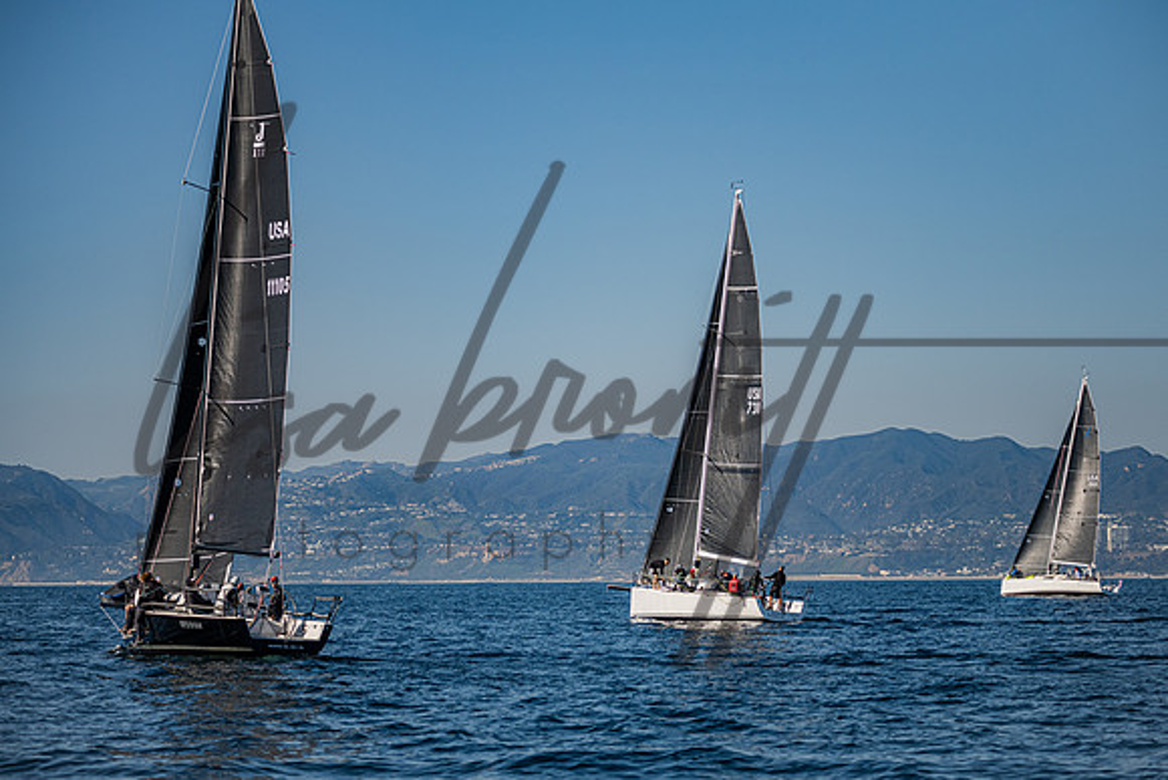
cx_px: 605
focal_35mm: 107
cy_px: 415
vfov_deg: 12.9
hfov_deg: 19.2
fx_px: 3457
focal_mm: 100
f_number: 4.5
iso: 400
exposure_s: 1/5000
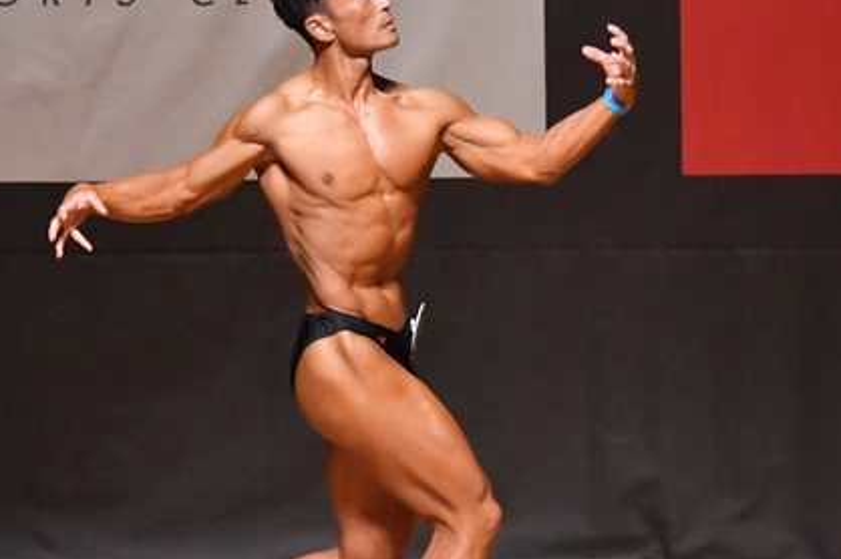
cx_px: 329
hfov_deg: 4.4
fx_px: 11041
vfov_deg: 2.9
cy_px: 342
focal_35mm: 473
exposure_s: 1/400
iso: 12800
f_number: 5.6
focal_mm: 170
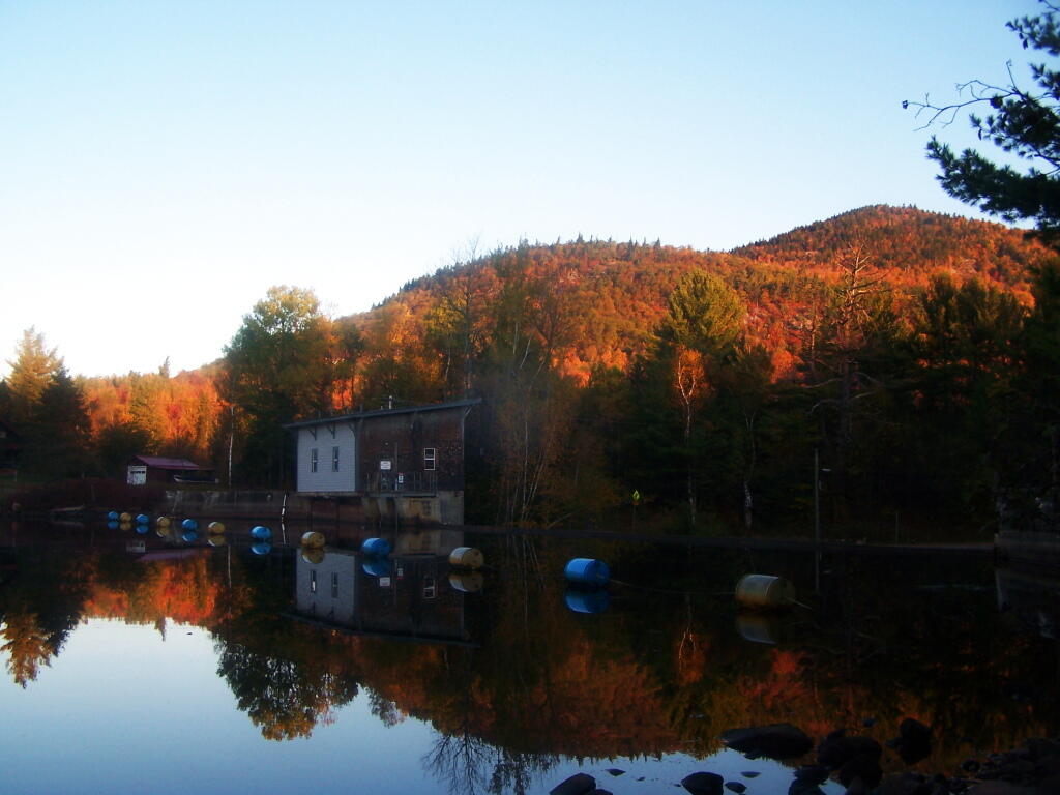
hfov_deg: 49.0
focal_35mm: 38
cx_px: 530
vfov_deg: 37.7
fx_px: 1164
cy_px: 398
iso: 80
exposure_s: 1/250
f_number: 2.8
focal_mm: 6.3
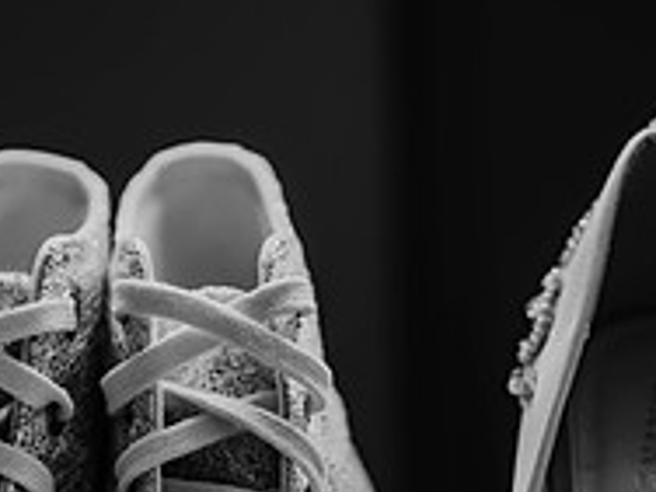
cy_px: 520
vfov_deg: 5.9
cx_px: 429
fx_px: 4776
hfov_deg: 7.9
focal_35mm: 252
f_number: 1.8
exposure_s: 1/125
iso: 100
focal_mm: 85
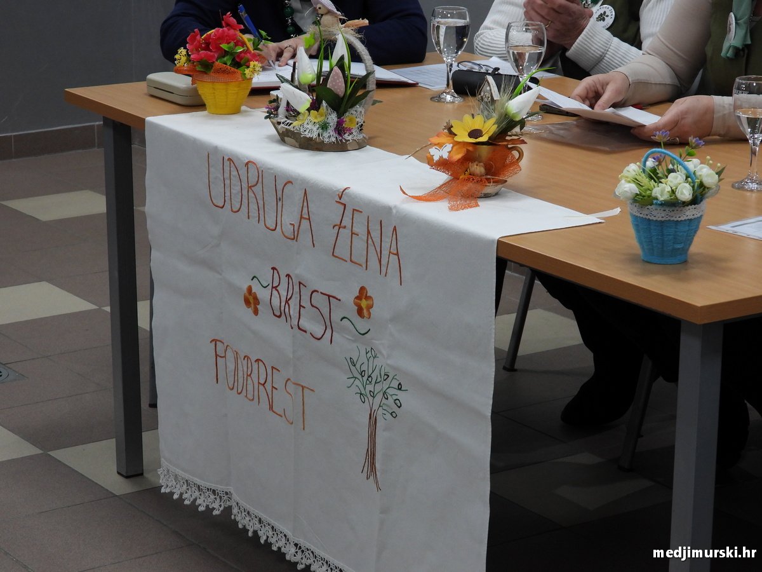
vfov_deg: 15.2
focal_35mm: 97
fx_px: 2135
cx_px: 381
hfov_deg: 20.2
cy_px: 286
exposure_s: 1/60
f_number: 3.5
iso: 280
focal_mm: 17.5
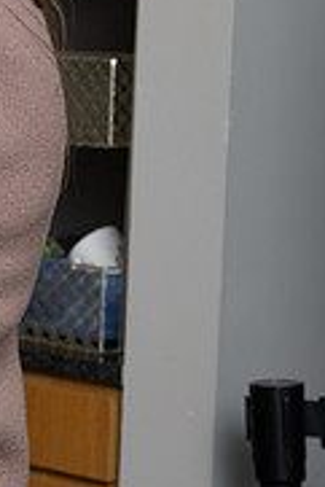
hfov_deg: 8.2
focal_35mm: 154
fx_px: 2081
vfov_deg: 13.3
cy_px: 179
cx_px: -440
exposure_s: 1/80
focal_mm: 48
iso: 640
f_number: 5.6
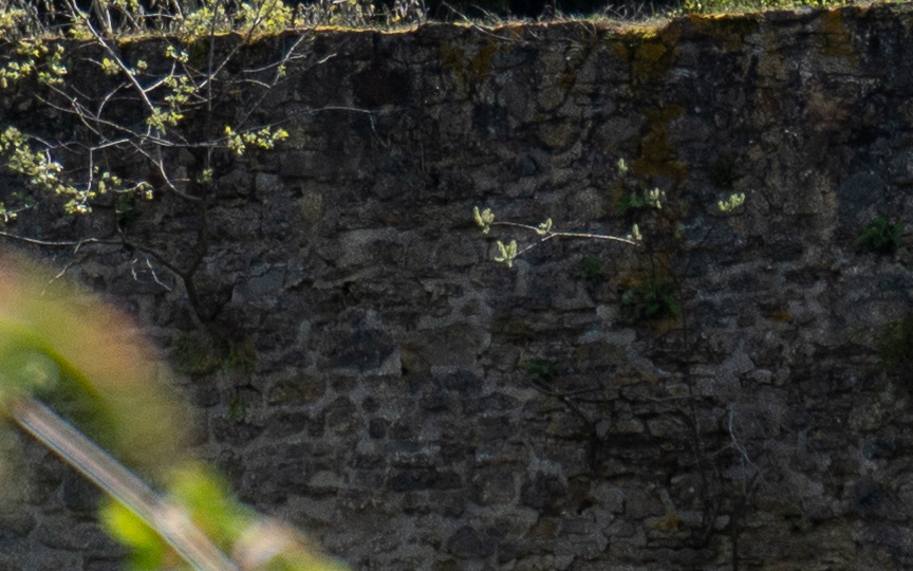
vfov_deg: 2.4
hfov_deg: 4.0
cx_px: 127
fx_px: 13212
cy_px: -1037
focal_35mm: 531
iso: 100
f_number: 5.6
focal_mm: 50
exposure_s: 1/800
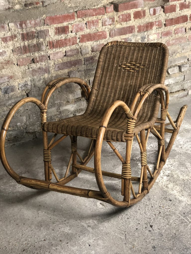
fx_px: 383
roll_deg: +4.9
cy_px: 127
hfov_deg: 28.0
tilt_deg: -25.2
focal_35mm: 52
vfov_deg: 36.8
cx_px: 96
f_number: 2.4
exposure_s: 1/25
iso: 160
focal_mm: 6
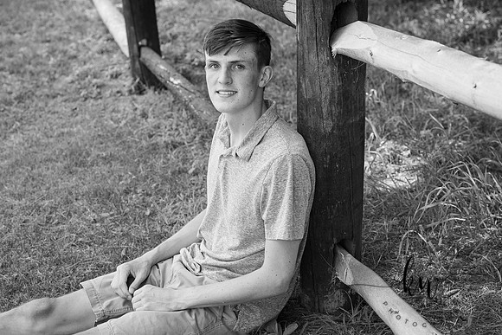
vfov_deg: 18.2
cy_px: 168
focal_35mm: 75
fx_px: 1046
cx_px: 251
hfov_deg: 27.0
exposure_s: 1/200
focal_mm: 75
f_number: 5.6
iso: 400
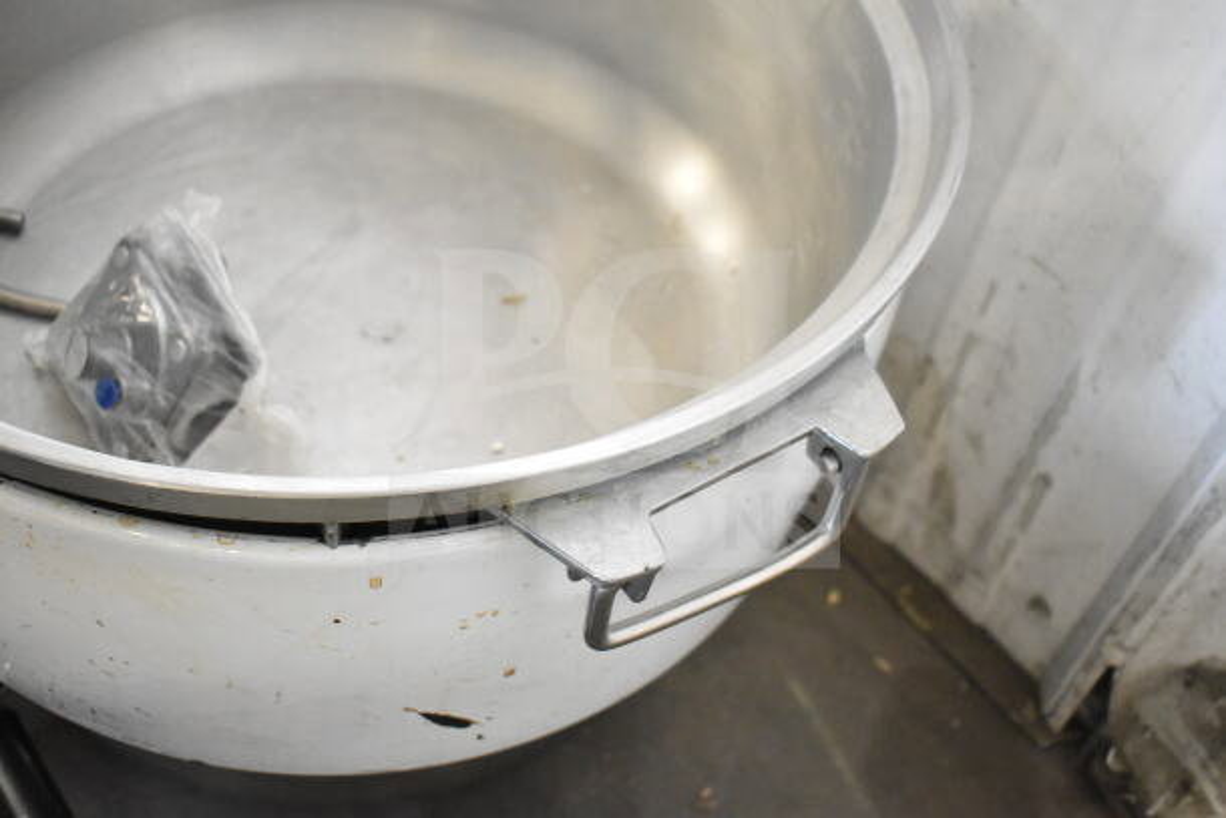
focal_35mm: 44
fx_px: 1482
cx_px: 613
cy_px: 409
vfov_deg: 30.9
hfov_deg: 45.0
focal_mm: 29
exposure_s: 1/50
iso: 5000
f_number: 4.2
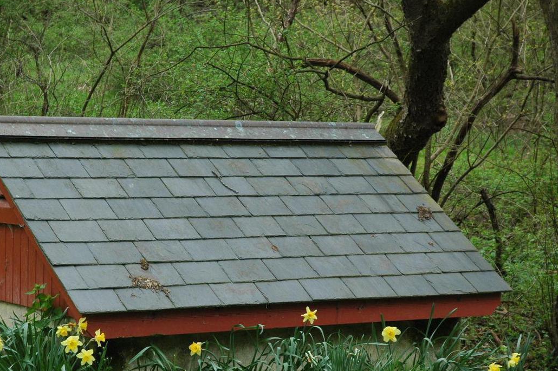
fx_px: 1688
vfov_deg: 12.5
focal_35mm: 109
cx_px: 215
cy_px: 225
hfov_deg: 18.7
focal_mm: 52
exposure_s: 1/125
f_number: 6.3
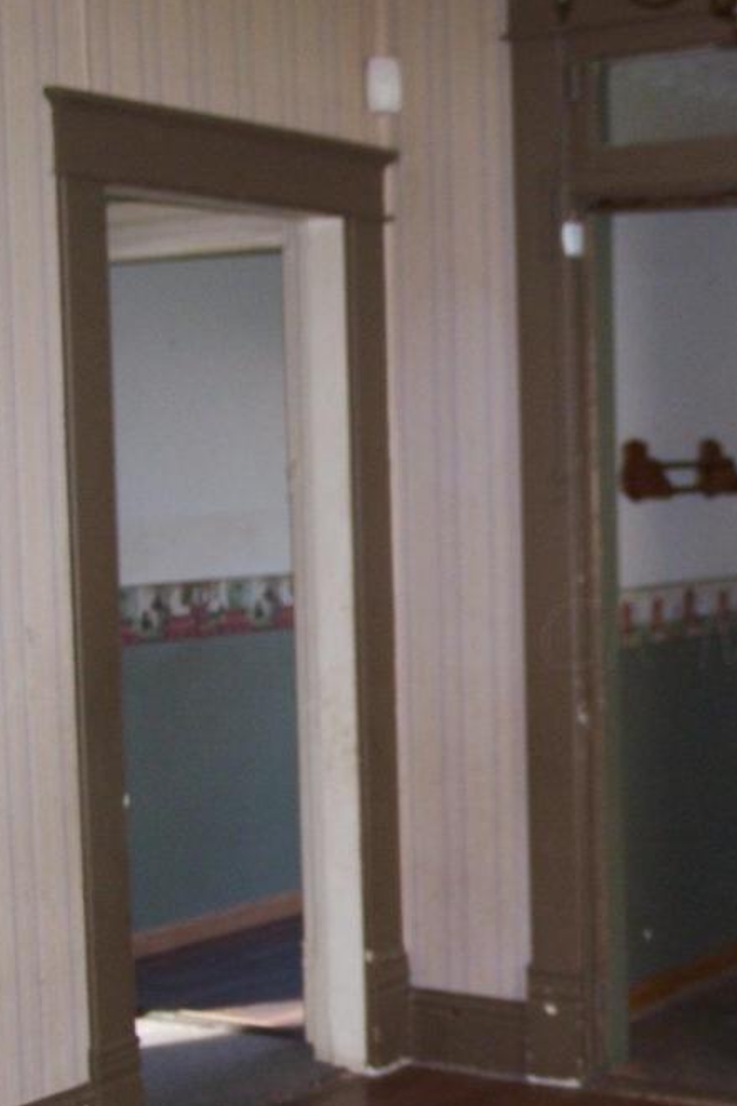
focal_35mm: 77
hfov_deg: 17.4
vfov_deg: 26.3
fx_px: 2364
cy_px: 635
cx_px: 708
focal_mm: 8
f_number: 3
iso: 140
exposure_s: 1/60
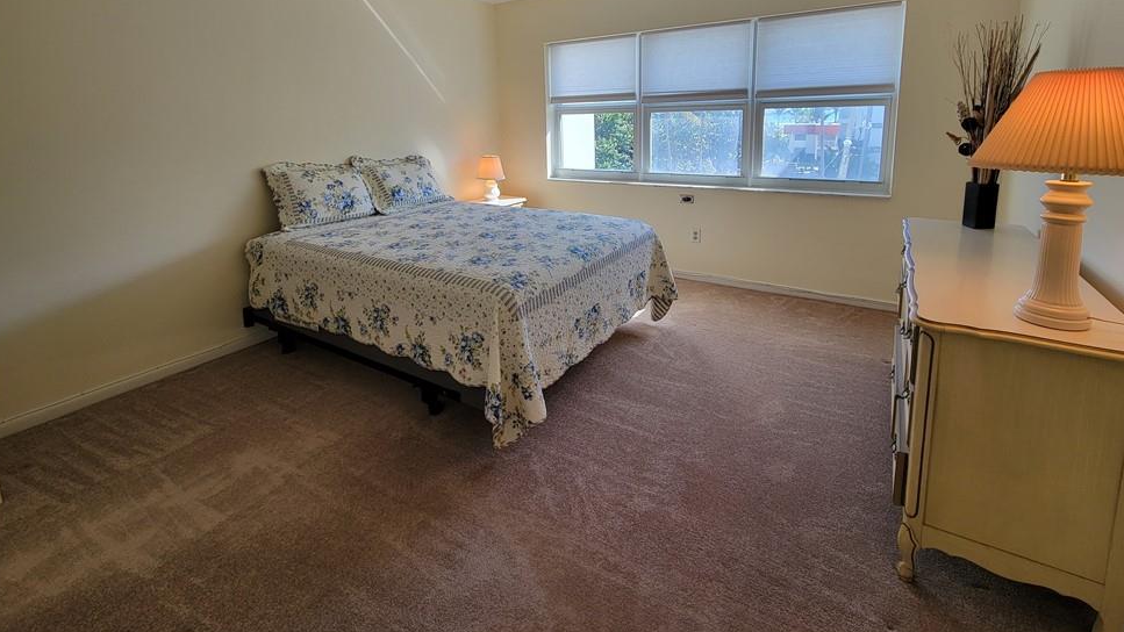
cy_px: 196
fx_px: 447
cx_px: 585
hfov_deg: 102.9
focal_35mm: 15
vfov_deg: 68.0
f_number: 2.2
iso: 64
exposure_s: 1/120
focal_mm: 2.2
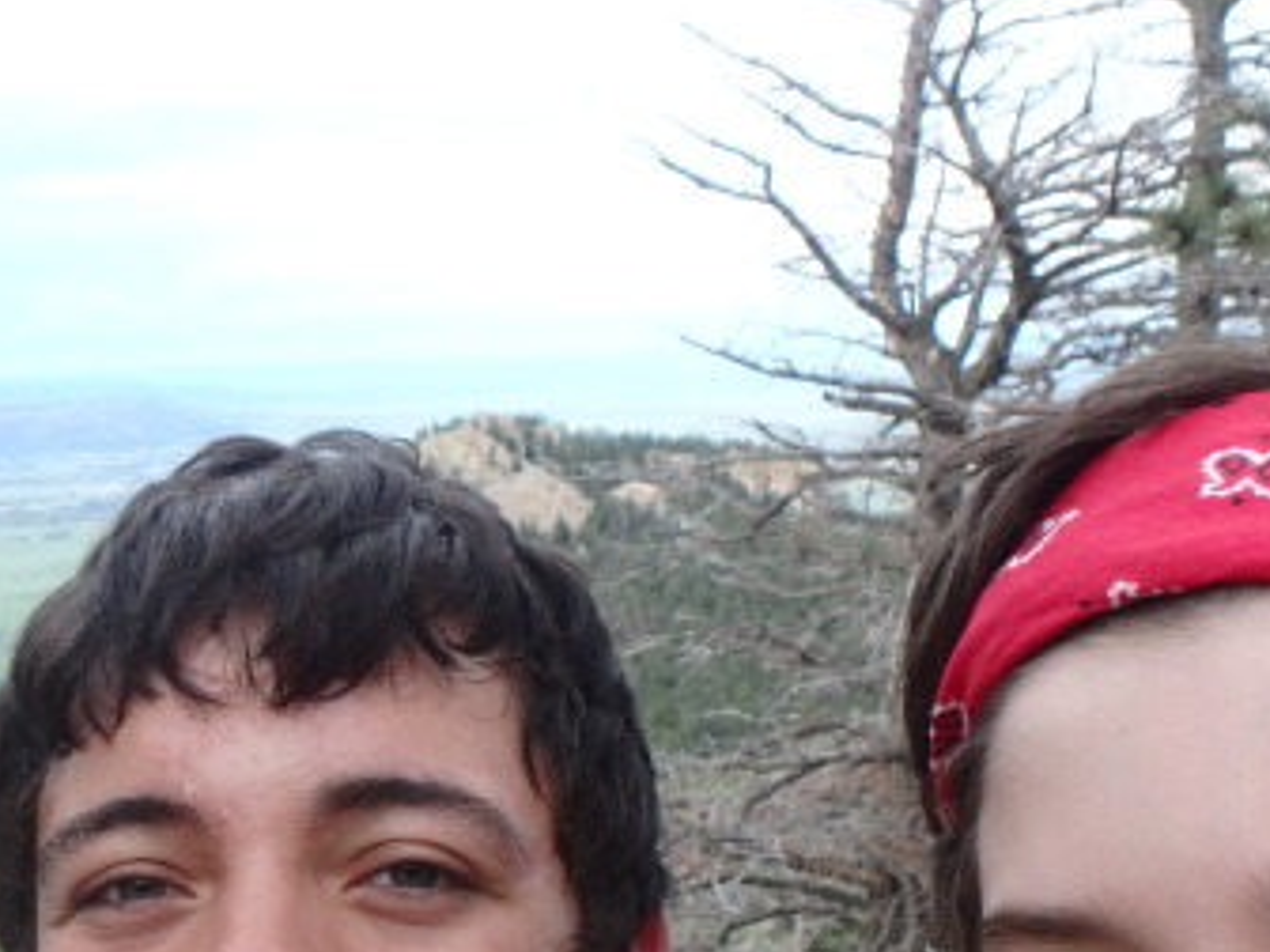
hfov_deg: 36.9
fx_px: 1834
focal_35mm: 50
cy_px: 914
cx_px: 257
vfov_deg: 27.7
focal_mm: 3.7
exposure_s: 1/250
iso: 125
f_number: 3.5
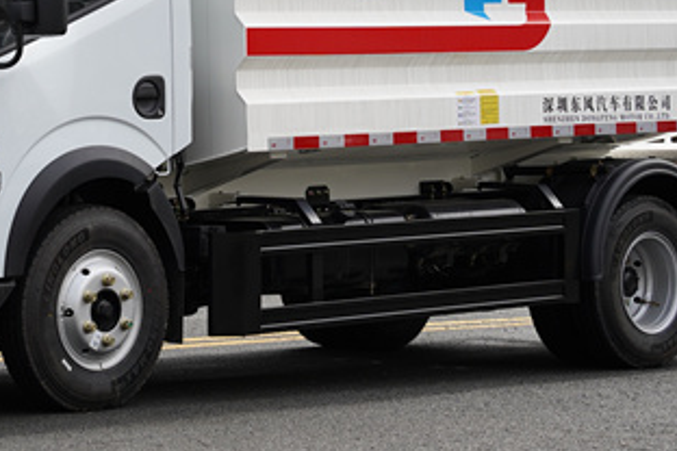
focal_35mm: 154
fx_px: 2896
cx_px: 178
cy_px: 44
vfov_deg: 8.9
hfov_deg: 13.3
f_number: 4
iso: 100
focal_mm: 60
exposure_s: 1/500
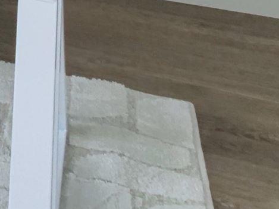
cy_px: -373
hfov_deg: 11.6
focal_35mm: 118
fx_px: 950
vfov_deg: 10.1
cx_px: -500
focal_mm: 9
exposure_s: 1/160
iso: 800
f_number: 5
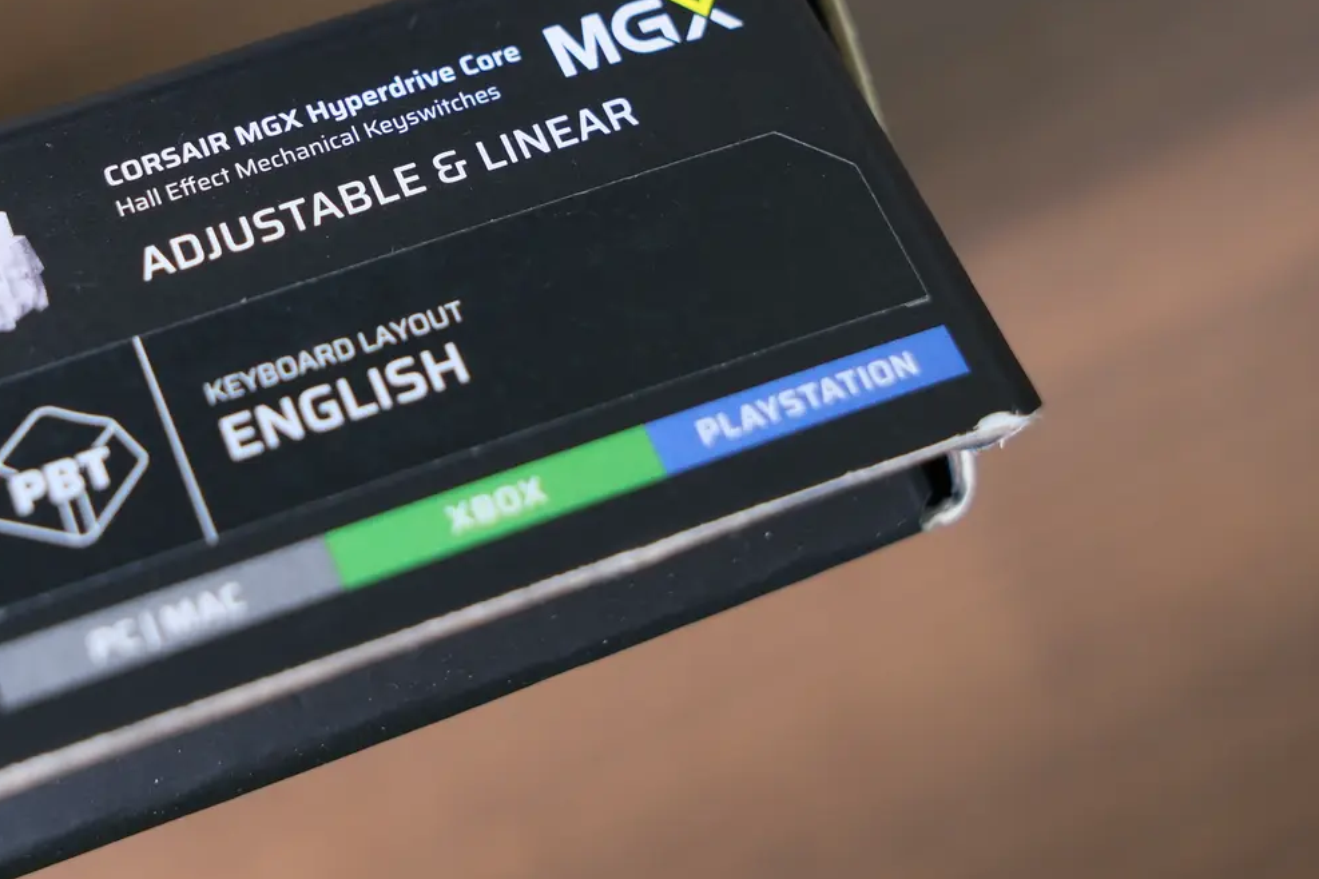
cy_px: 142
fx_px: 2638
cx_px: 368
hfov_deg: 27.8
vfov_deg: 18.7
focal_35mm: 72
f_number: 2.8
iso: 640
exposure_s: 1/100
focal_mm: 24.9
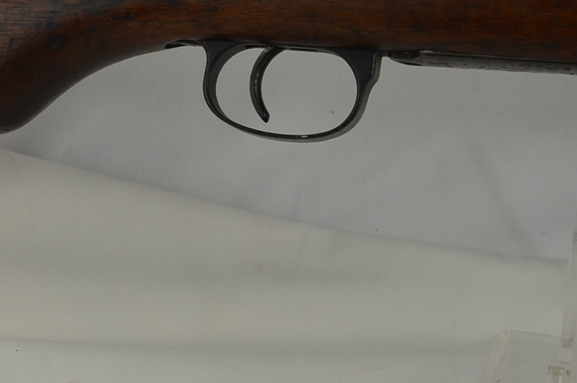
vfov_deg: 7.4
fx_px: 2943
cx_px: 38
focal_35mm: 184
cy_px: 24
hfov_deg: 11.1
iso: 280
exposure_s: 1/125
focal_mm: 40
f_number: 5.6
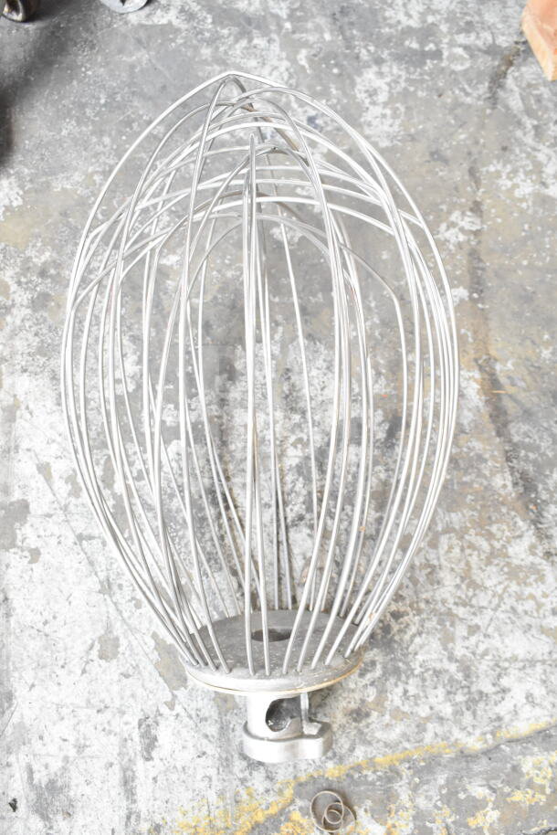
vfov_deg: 53.1
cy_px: 418
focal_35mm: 36
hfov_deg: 36.9
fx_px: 835
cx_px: 278
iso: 1600
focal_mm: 24
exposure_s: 1/160
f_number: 6.3
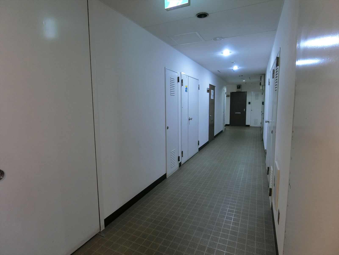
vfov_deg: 68.7
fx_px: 186
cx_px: 170
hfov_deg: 84.7
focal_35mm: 19
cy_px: 128
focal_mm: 4.06
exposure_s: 1/30
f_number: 2.7
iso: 400
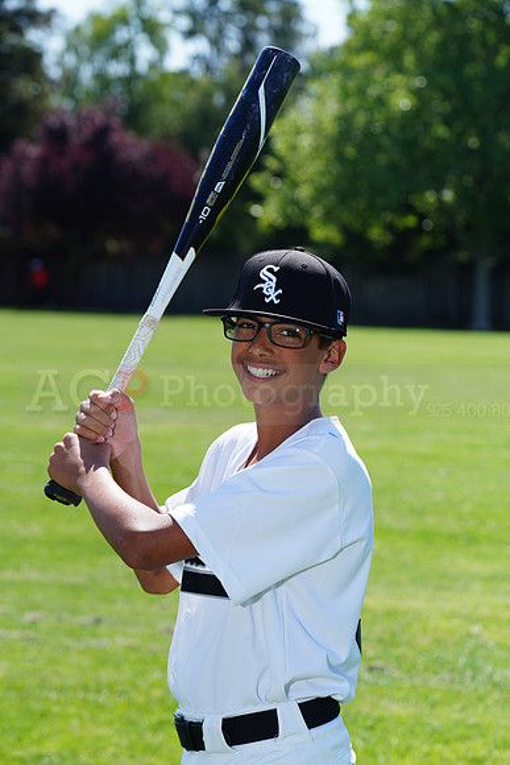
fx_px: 3419
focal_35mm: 161
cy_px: 382
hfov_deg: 8.5
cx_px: 255
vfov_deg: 12.8
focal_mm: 161
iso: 200
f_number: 9
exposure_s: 1/250
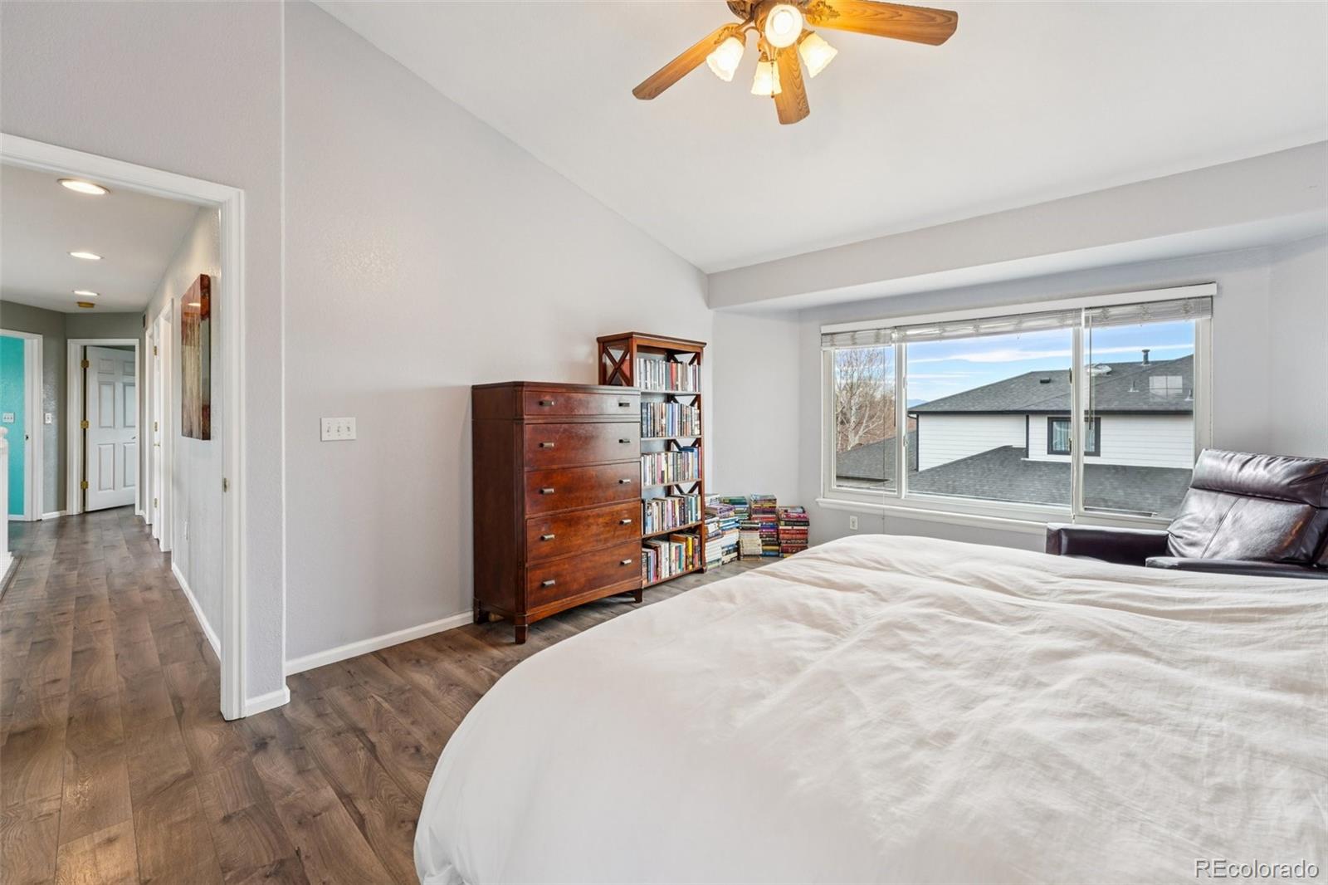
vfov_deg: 81.2
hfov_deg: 104.3
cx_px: 664
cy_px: 442
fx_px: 516
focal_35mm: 14
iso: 400
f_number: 8
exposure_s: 1/20
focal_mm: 14
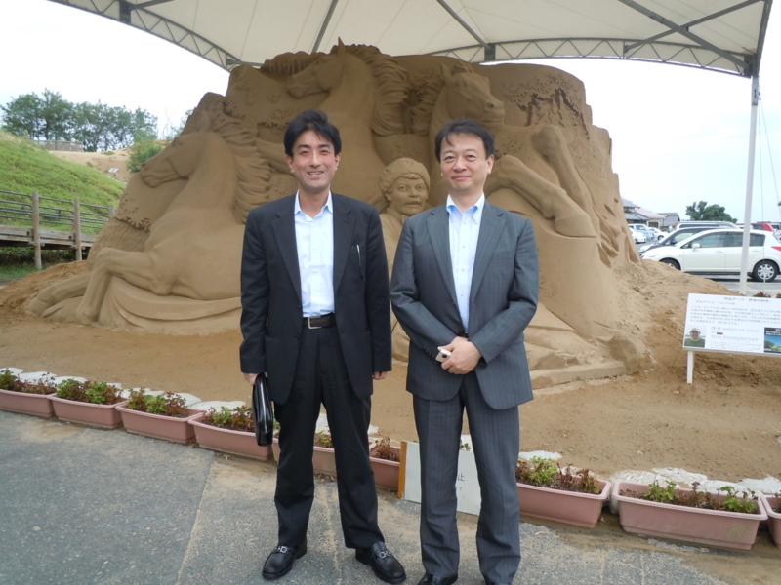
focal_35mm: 28
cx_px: 390
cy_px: 292
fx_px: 632
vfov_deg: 49.7
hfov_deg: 63.4
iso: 100
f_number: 3.7
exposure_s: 1/60
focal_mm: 5
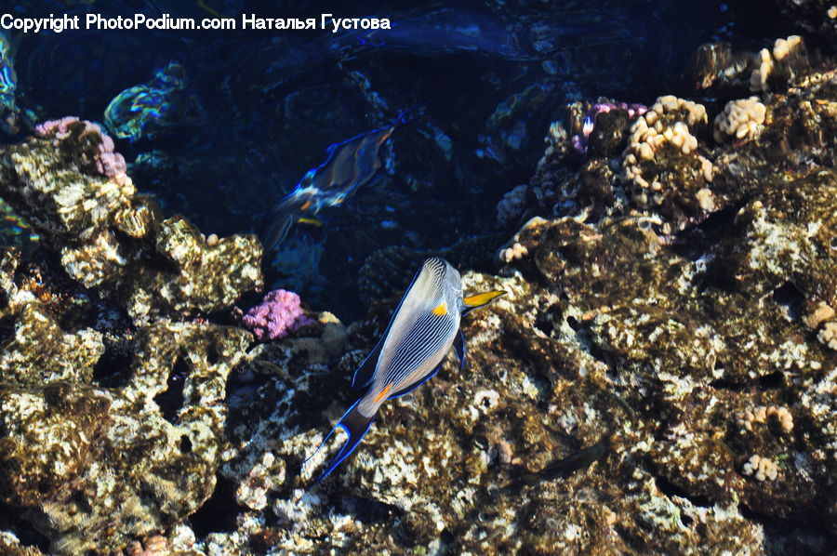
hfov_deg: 13.1
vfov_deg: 8.7
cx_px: 418
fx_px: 3658
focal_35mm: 158
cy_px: 278
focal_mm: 105
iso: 400
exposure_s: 1/200
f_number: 10
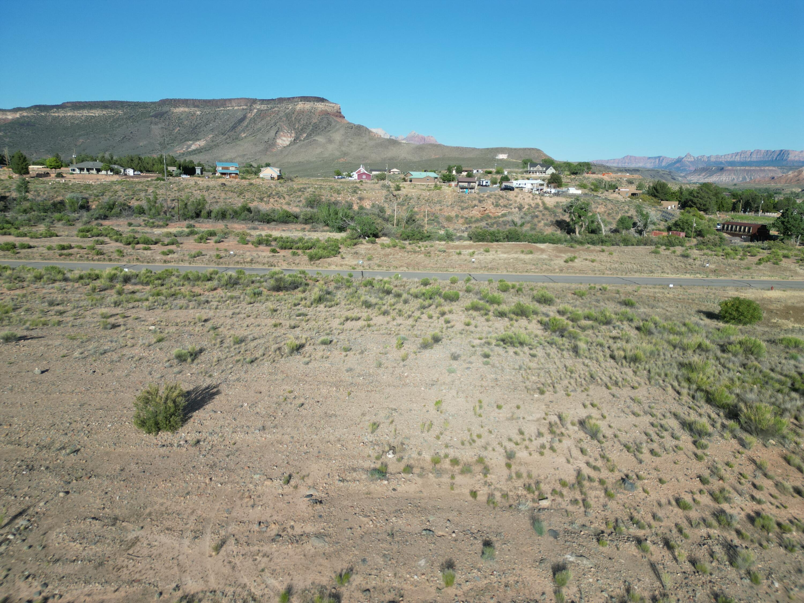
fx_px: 557
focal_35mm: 24
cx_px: 402
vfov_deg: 56.8
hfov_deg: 71.6
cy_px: 302
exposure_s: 1/2500
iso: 100
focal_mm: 6.72
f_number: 1.7
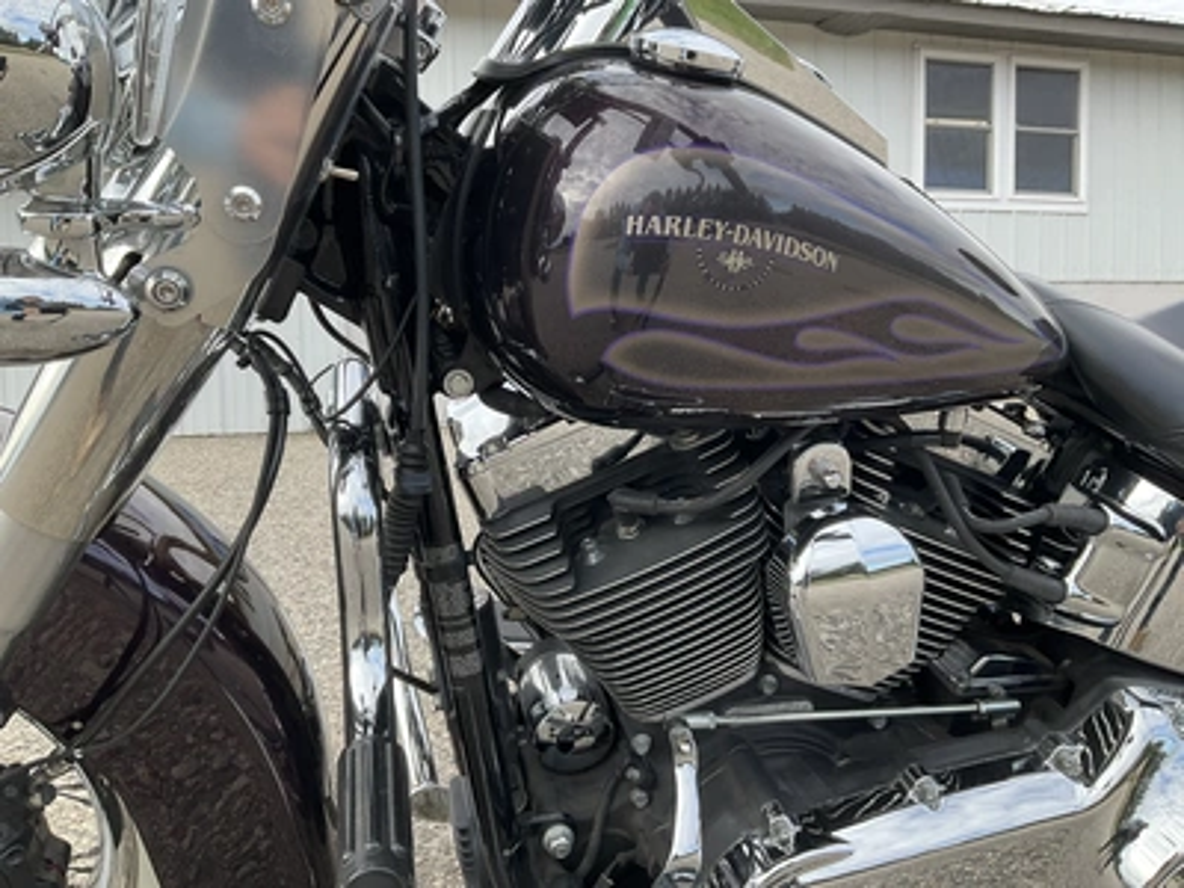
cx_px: 592
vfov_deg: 48.2
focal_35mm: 29
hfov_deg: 61.7
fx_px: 992
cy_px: 444
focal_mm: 3
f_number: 1.8
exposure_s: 1/276
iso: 25
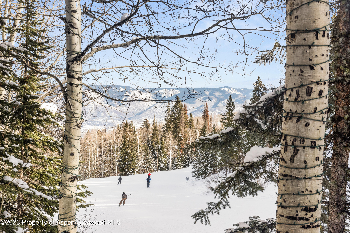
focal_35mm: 52
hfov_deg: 38.2
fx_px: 506
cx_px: 175
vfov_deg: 26.0
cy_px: 116
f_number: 14
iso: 500
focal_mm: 52
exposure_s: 1/400
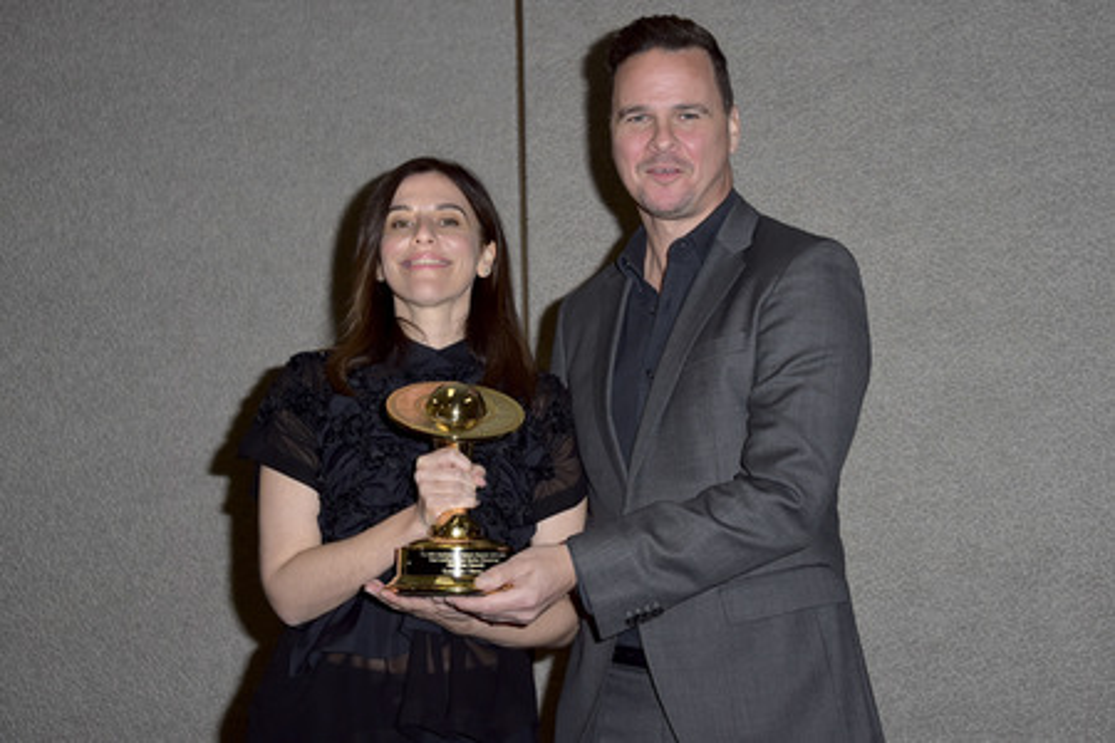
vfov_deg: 28.1
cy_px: 372
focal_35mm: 48
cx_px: 558
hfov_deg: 41.1
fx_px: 1487
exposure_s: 1/250
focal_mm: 48
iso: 500
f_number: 6.3
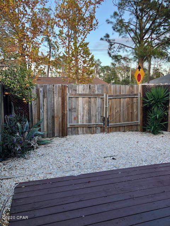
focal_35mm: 28
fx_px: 183
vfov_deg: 63.4
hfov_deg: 49.7
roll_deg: +0.7
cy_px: 113
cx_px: 85
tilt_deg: -6.9
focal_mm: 4
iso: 25
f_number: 1.8
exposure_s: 1/120
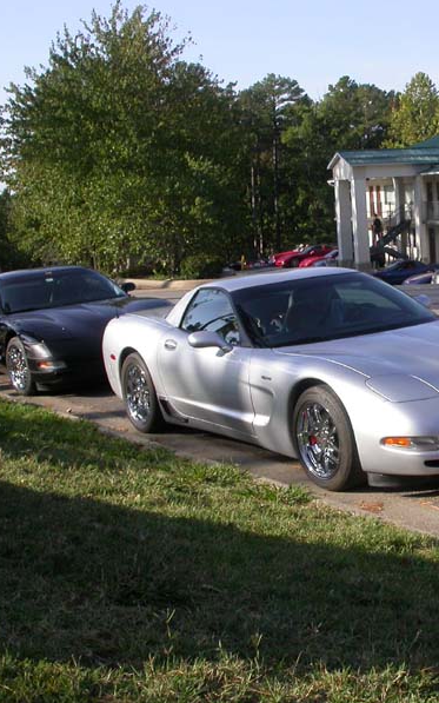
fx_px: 1034
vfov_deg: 37.5
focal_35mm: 54
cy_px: 351
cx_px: 364
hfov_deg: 23.5
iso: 100
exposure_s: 1/227
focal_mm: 7.85
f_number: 6.7
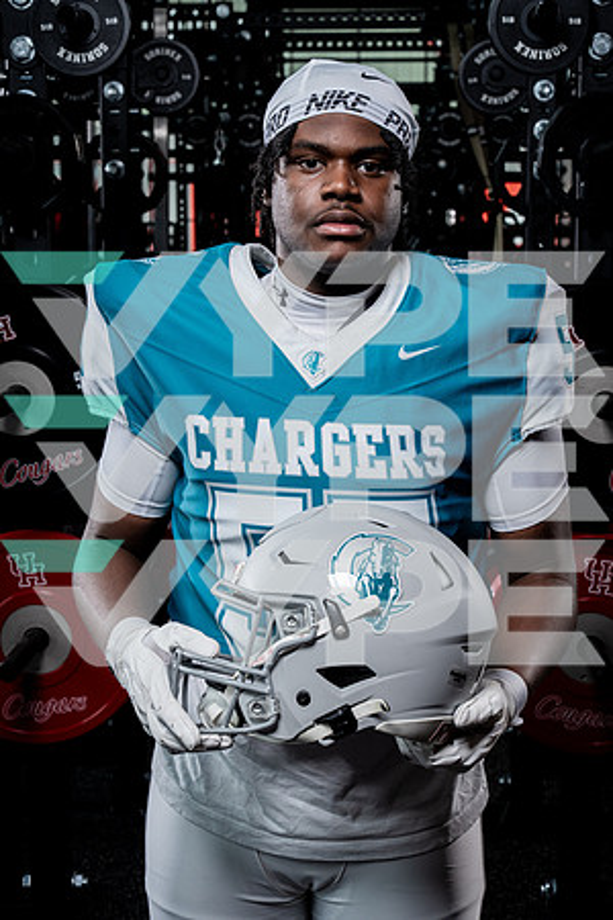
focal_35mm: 65
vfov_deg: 31.0
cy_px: 460
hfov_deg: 20.9
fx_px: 1660
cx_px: 306
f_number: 9
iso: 640
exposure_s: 1/250
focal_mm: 65
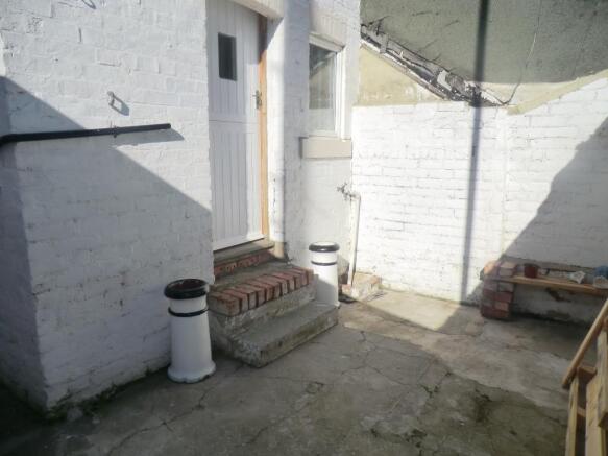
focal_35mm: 24
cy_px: 228
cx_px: 304
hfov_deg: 71.6
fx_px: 421
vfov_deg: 56.8
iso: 64
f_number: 7.5
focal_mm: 4.3
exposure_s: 1/320
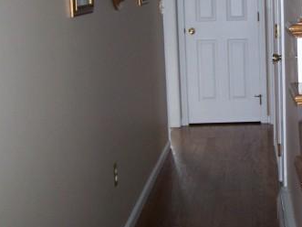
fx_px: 645
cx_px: 261
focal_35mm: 74
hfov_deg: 25.7
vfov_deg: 19.9
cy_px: 88
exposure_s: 1/60
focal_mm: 6.3
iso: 140
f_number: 2.8
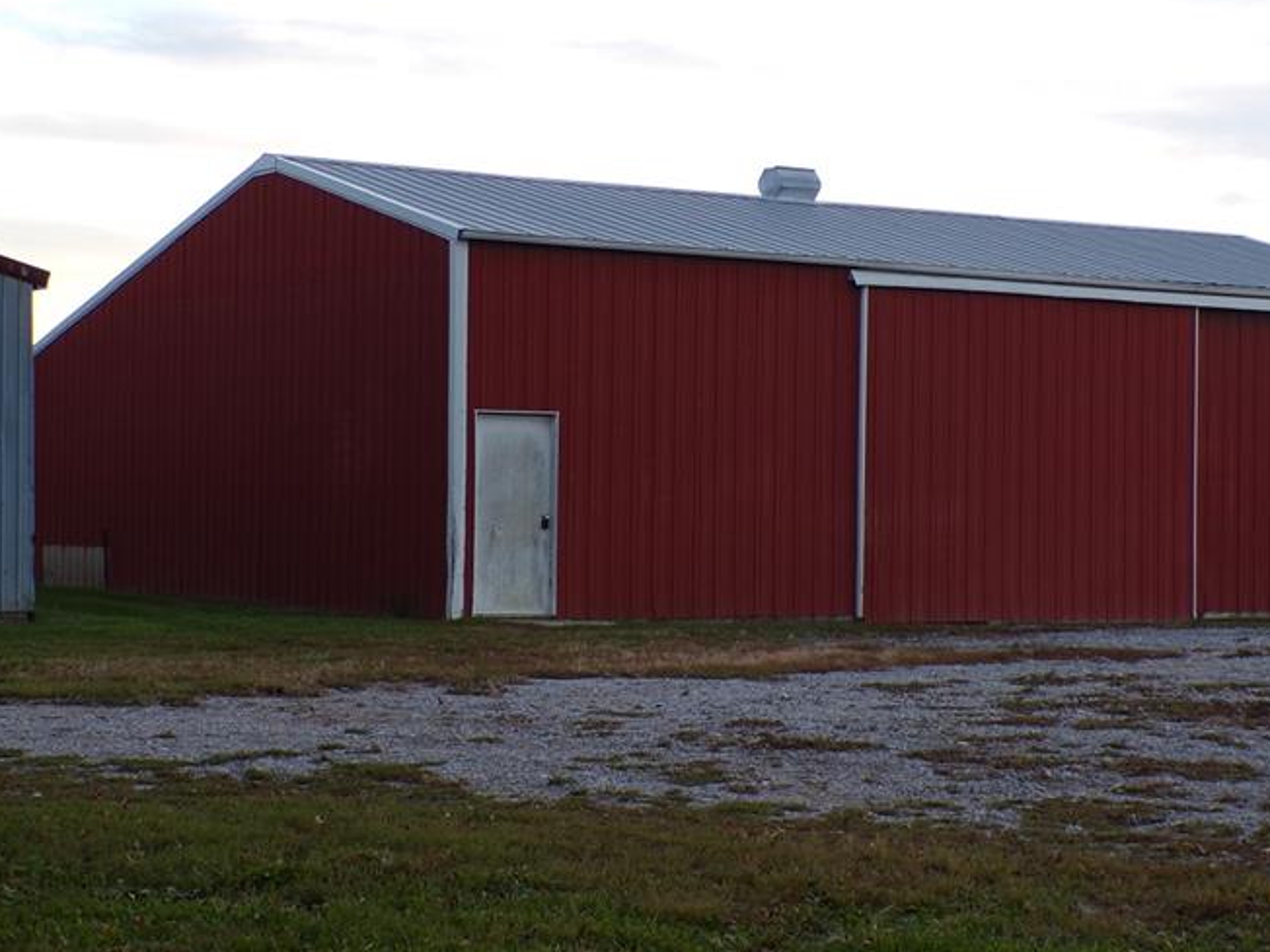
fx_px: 2825
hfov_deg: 25.2
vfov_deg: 19.1
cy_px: 469
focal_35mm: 77
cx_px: 830
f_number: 3.5
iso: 100
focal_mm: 8.7
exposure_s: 1/70
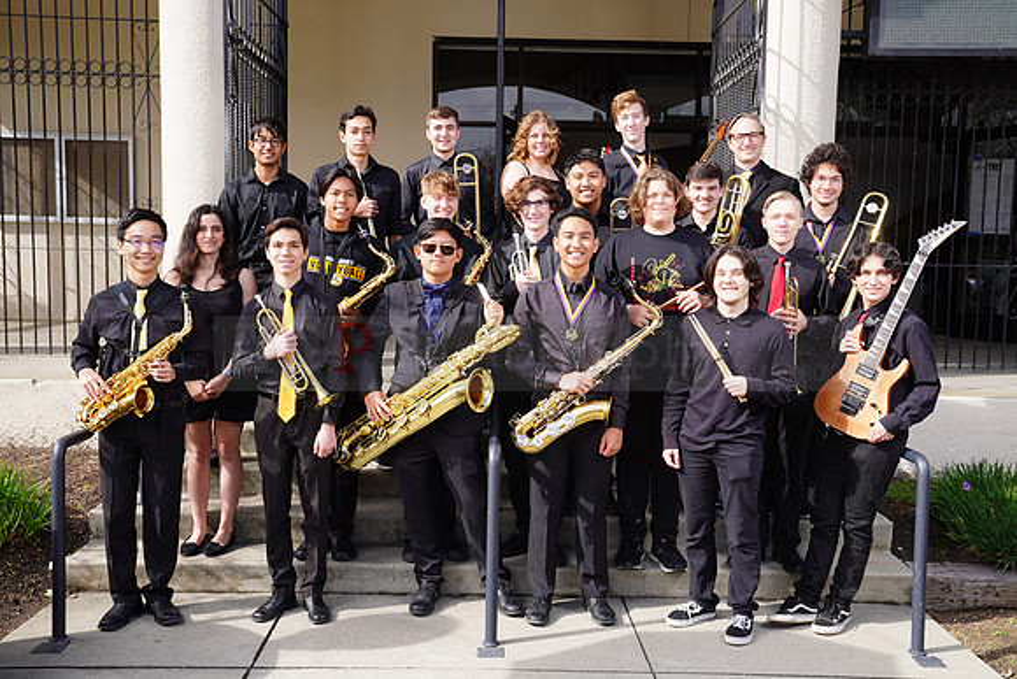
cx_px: 508
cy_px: 340
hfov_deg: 53.1
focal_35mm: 36
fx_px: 1017
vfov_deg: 36.9
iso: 100
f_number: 6.3
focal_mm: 36
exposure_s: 1/200
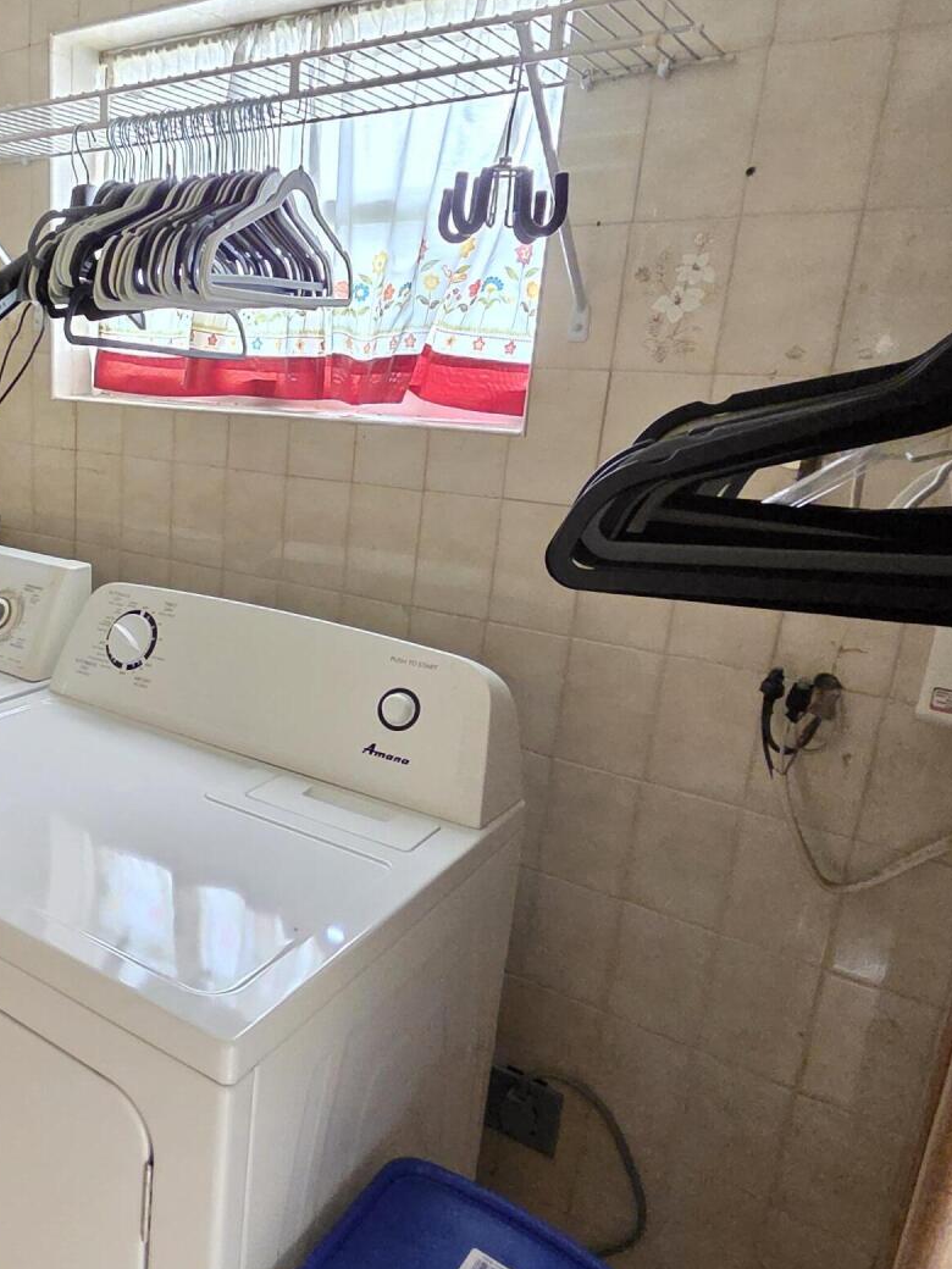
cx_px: 135
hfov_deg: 50.1
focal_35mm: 25
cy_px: 606
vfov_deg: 69.4
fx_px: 917
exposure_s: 1/24
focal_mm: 2.2
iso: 1600
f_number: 2.2
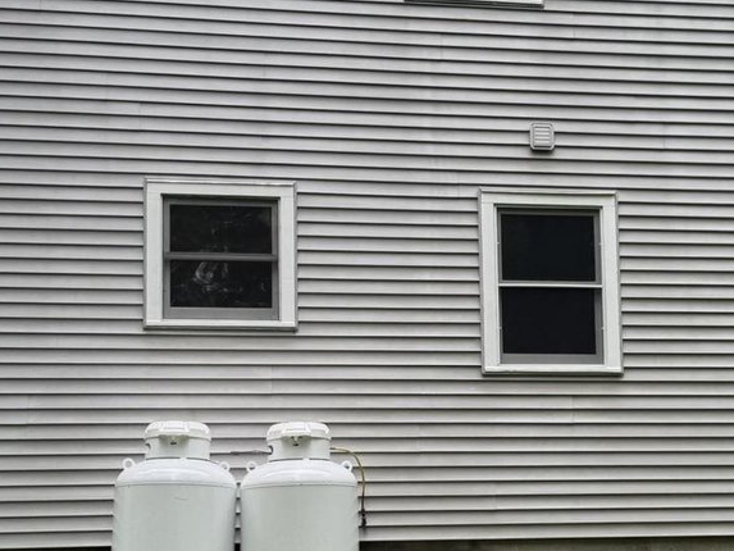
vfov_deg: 21.9
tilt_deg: +6.9
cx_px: 477
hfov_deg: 28.8
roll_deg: +1.5
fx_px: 1421
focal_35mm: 67
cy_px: 365
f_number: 1.78
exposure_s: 1/290
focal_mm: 6.76
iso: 80
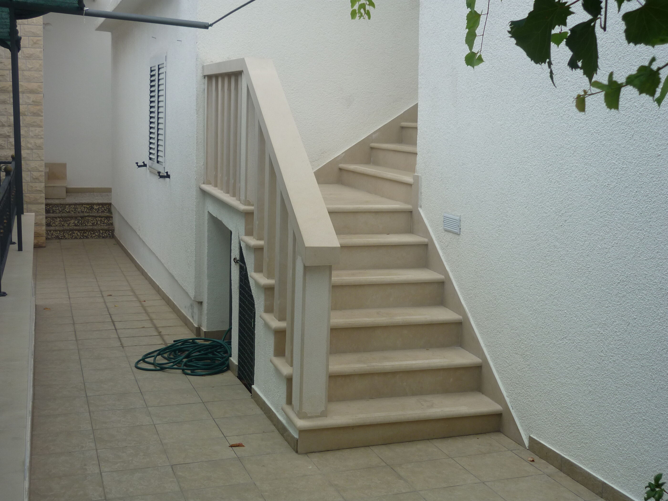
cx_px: 334
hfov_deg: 42.1
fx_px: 868
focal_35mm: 45
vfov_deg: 32.2
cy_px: 250
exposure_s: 1/400
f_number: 3.1
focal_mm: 7.4
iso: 80
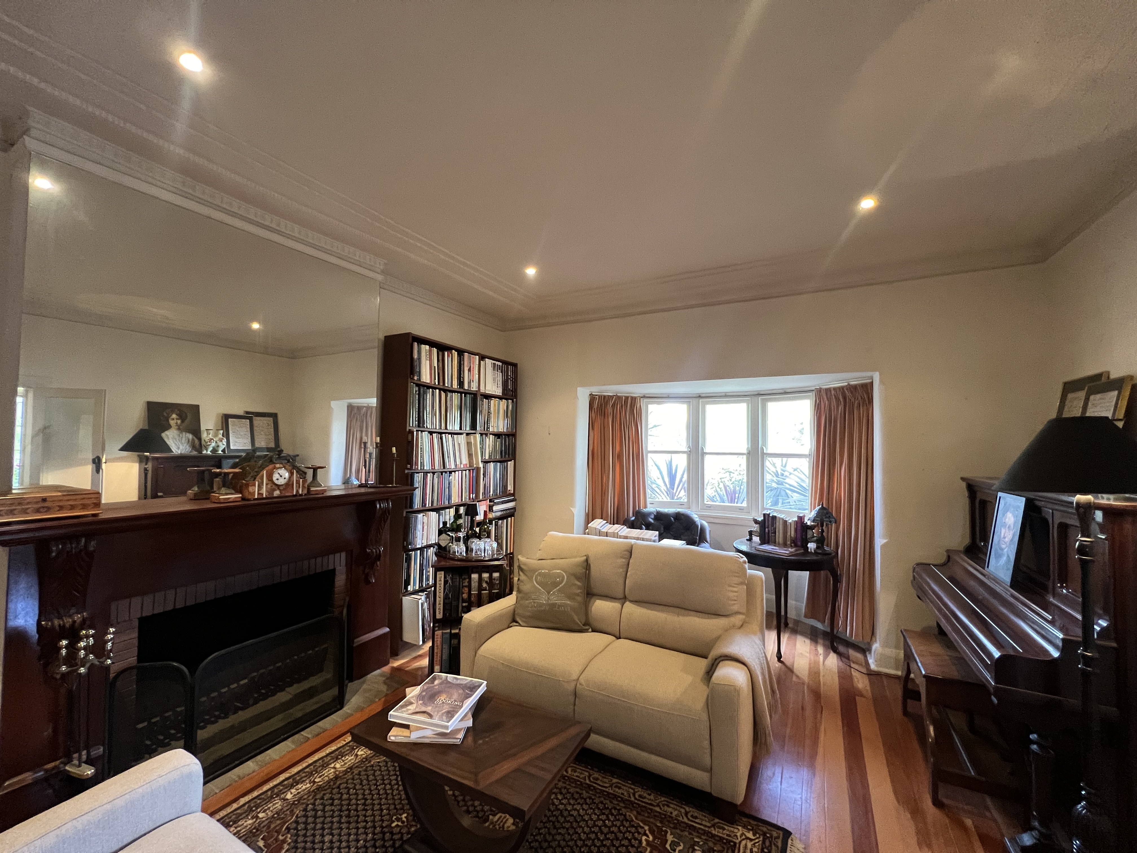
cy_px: 426
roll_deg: -0.8
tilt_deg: +1.7
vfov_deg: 89.9
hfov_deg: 106.2
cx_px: 568
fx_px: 427
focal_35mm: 13
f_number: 1.8
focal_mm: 1.57
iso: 320
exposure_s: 1/50
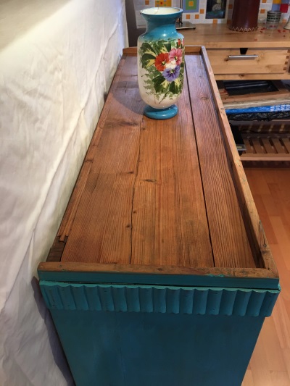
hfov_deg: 48.2
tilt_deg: -38.2
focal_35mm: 29
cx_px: 145
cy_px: 193
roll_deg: +1.5
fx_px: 324
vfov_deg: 61.6
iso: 40
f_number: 2.2
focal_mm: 4.15
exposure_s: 1/17
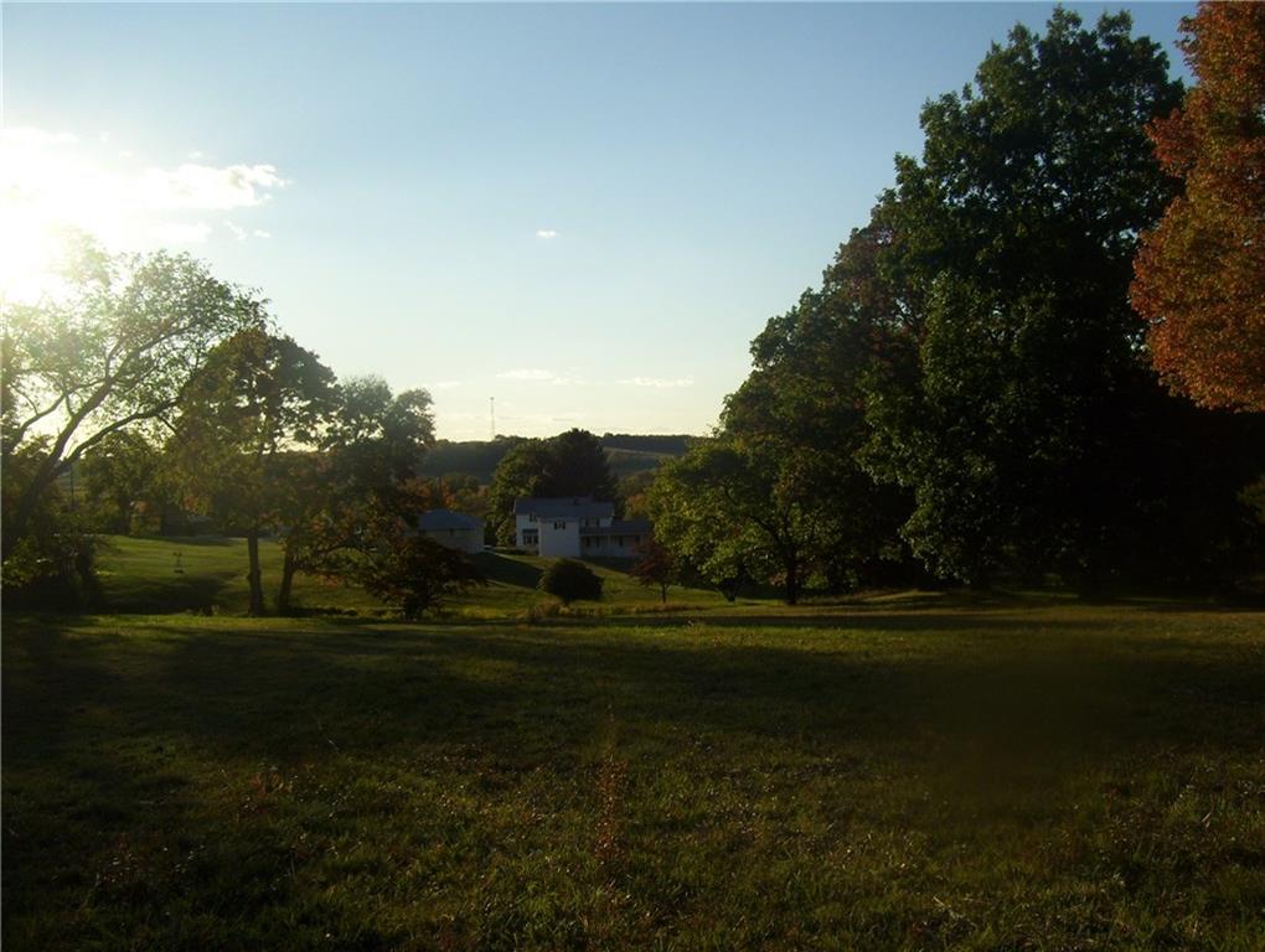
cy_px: 476
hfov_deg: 51.3
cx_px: 632
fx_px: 1317
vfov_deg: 39.7
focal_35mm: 36
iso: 80
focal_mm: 6
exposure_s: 1/400
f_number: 4.8
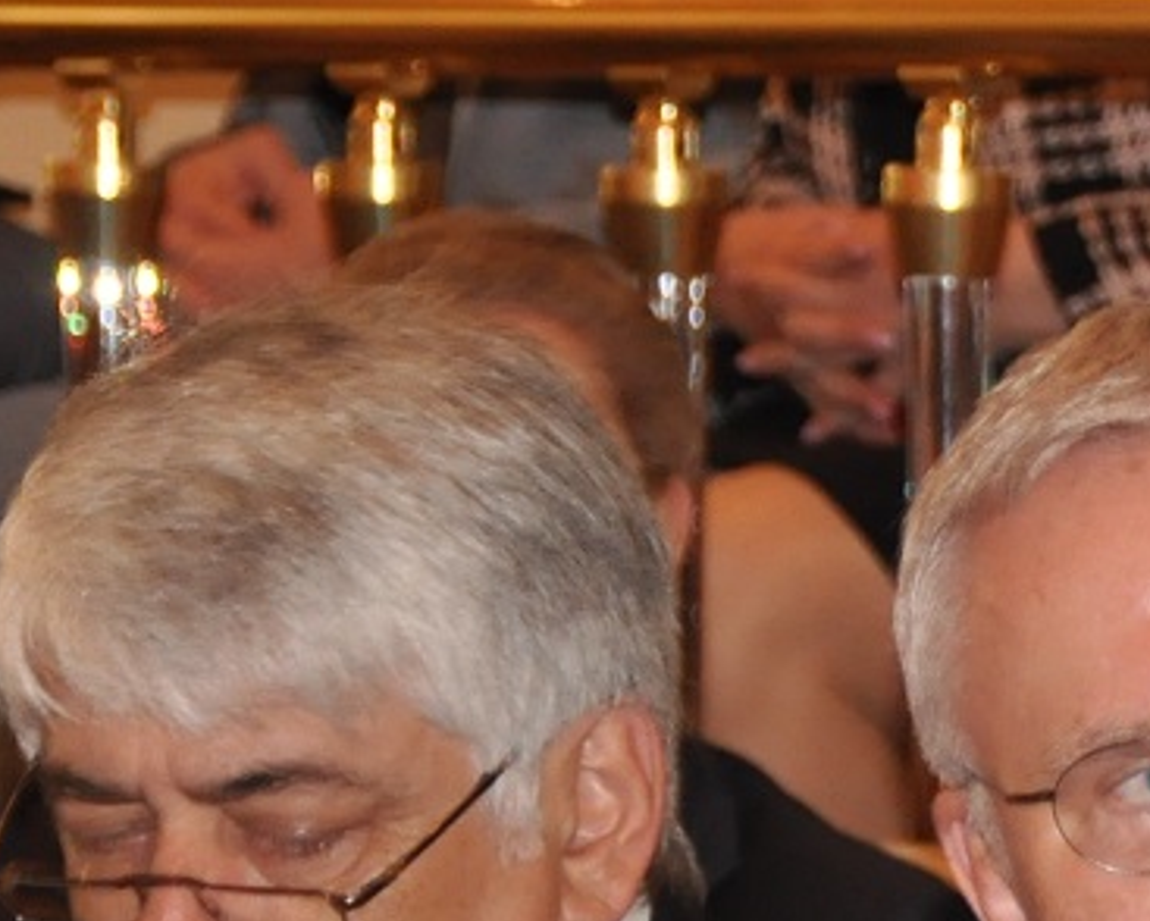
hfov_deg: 3.3
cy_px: 1278
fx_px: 20126
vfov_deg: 2.6
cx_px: 1554
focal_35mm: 591
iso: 800
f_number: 5.3
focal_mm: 90
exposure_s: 1/60
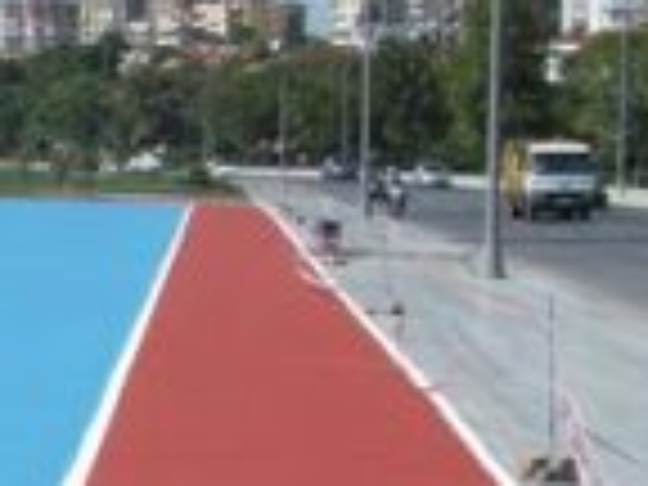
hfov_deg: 14.4
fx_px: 2396
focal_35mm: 128
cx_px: -333
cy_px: 495
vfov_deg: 11.5
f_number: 4.8
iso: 50
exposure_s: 1/400
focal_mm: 6
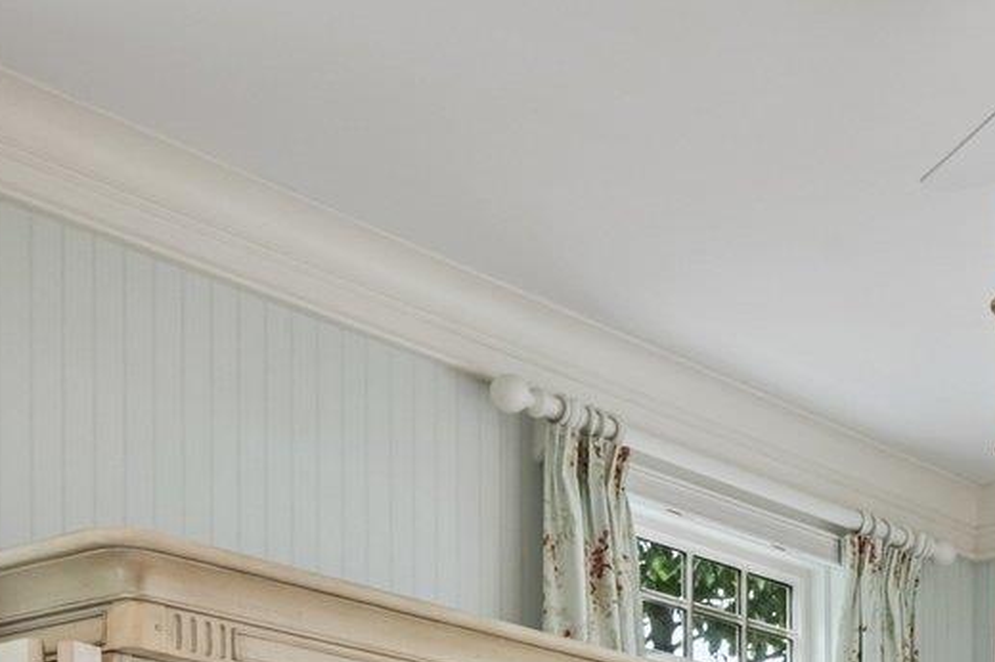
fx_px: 1851
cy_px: 1088
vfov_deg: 17.5
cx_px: 1104
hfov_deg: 27.4
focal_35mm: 67
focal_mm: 17
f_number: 9
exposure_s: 1/15
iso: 250
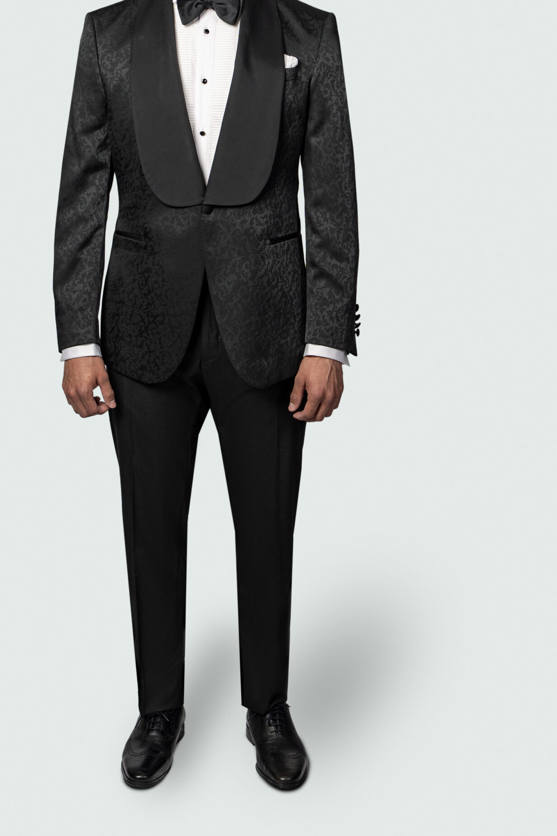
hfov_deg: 20.0
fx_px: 1578
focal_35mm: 68
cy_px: 259
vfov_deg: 29.4
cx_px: 201
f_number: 4
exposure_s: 1/100
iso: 125
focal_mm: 33
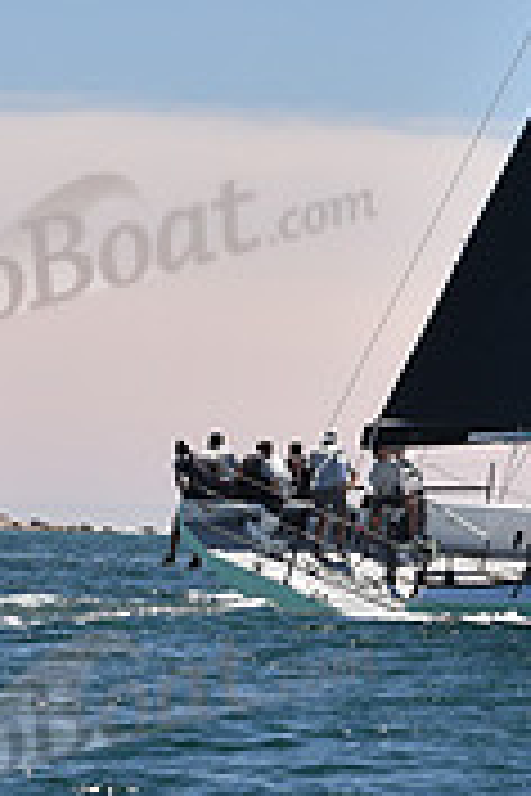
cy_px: -27
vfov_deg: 6.4
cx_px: 610
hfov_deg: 4.3
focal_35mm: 321
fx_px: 7102
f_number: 5
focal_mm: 98
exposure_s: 1/800
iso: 250
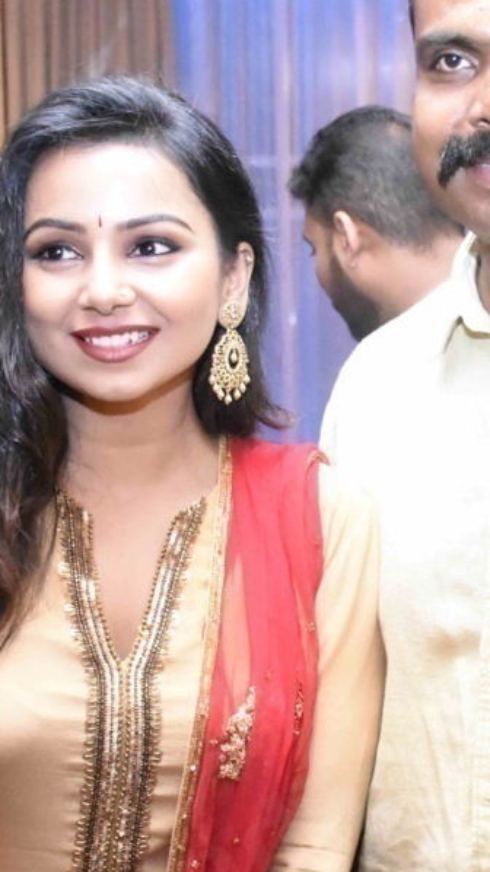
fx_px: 1896
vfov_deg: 25.9
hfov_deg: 14.3
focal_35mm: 82
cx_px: 563
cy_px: 459
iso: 10000
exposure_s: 1/100
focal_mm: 24
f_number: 3.8
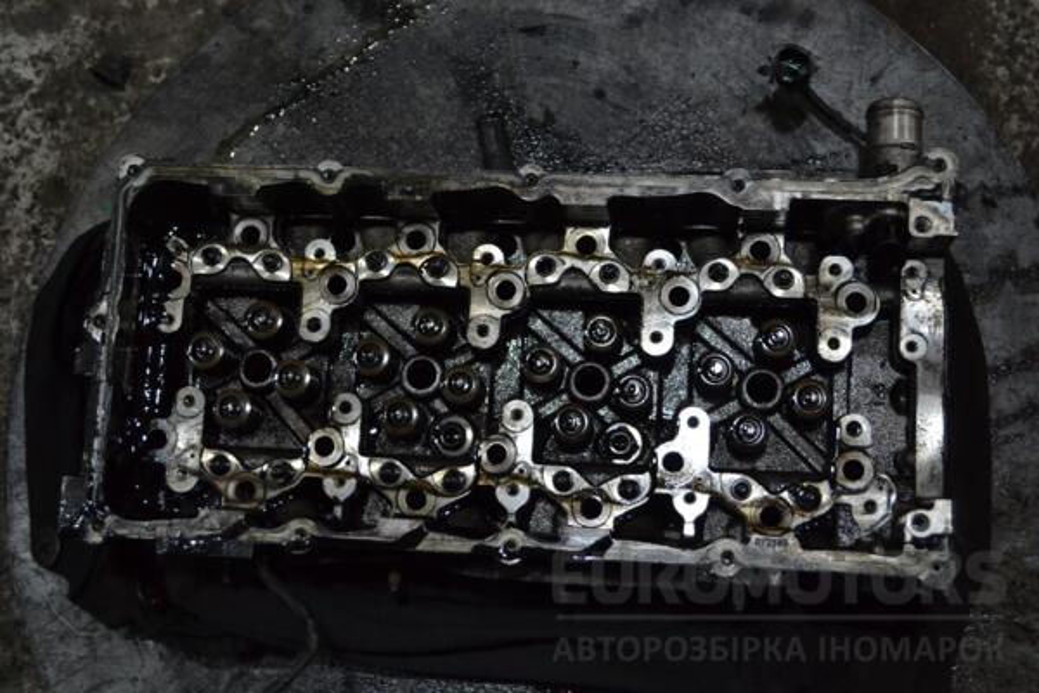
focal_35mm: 48
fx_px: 1385
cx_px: 520
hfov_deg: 41.1
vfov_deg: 28.1
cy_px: 346
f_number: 4.8
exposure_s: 1/60
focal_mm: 32
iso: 560
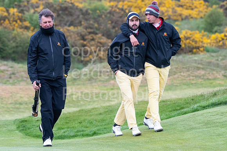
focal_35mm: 390
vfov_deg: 3.5
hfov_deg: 5.3
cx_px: 114
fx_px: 2460
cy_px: 76
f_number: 5.6
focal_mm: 260
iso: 1250
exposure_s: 1/800
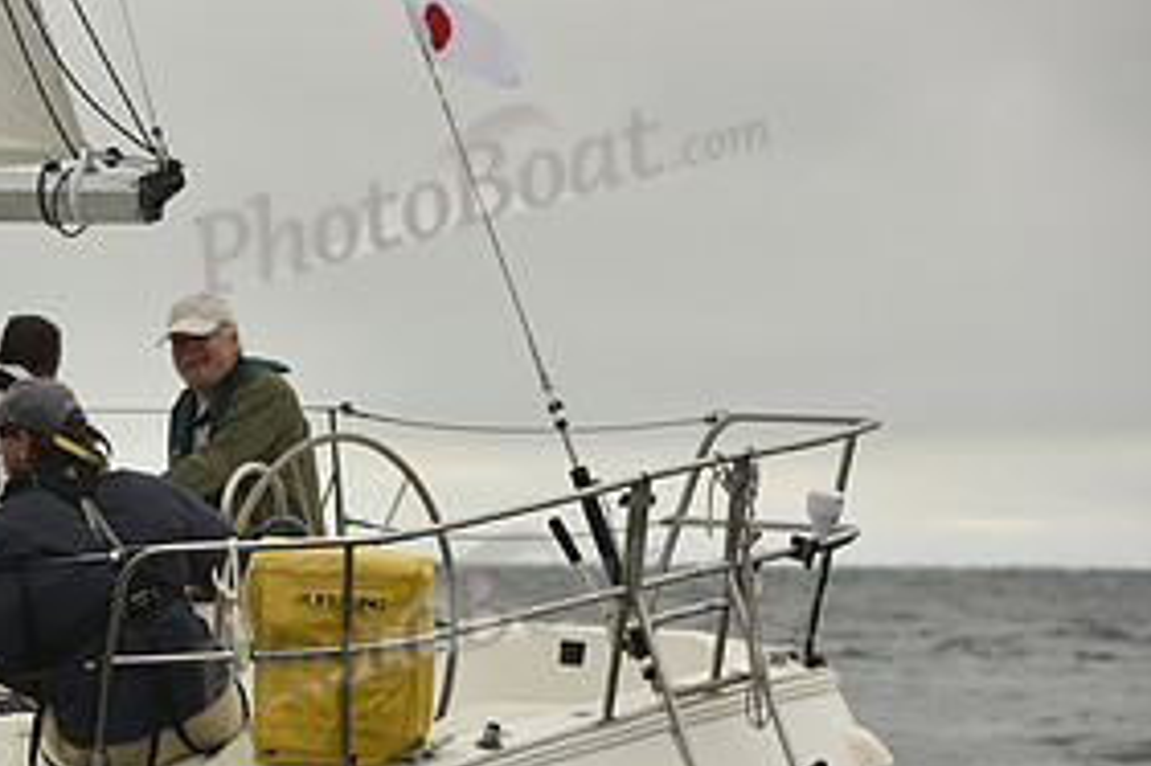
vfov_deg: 4.3
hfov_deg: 6.4
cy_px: 461
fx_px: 10225
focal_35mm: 320
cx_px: -16
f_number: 6.3
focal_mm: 155
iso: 320
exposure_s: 1/800
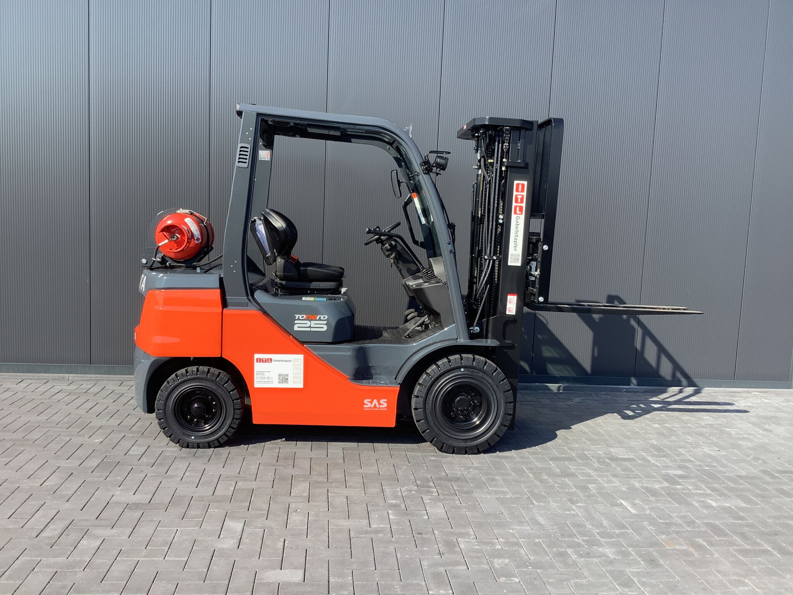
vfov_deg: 45.4
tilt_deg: -3.4
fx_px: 710
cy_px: 298
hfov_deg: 58.4
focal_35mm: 31
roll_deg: -0.9
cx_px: 396
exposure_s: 1/519
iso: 25
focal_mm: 3.3
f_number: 2.4
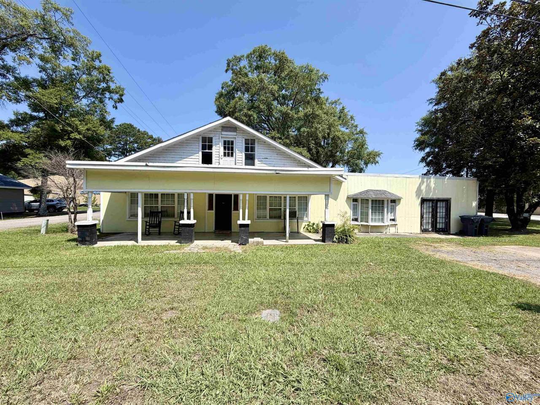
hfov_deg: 102.1
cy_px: 202
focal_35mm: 14
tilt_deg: +0.6
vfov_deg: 85.7
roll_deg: -0.5
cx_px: 270
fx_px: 218
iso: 25
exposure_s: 1/770
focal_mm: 2.22
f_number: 2.2
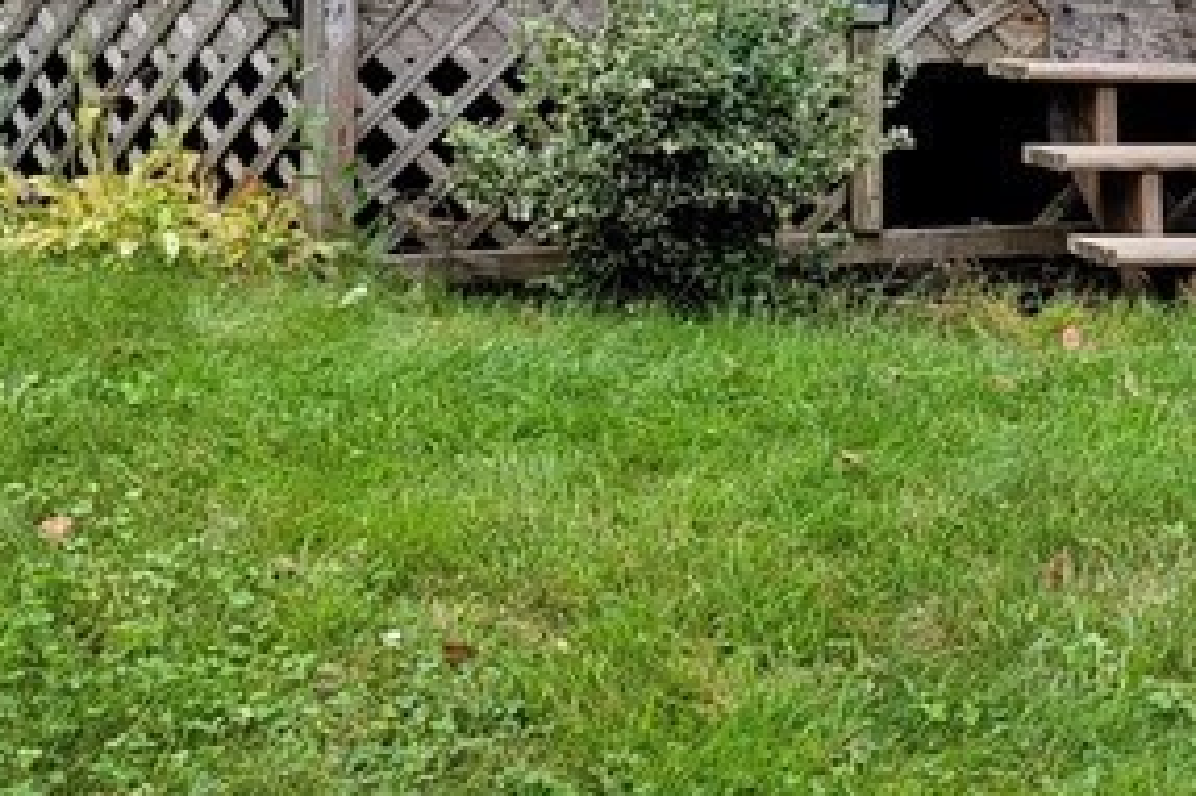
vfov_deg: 15.0
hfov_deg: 22.7
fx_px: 2955
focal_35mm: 89
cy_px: -50
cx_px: 900
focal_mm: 6.7
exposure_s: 1/119
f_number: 1.8
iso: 16
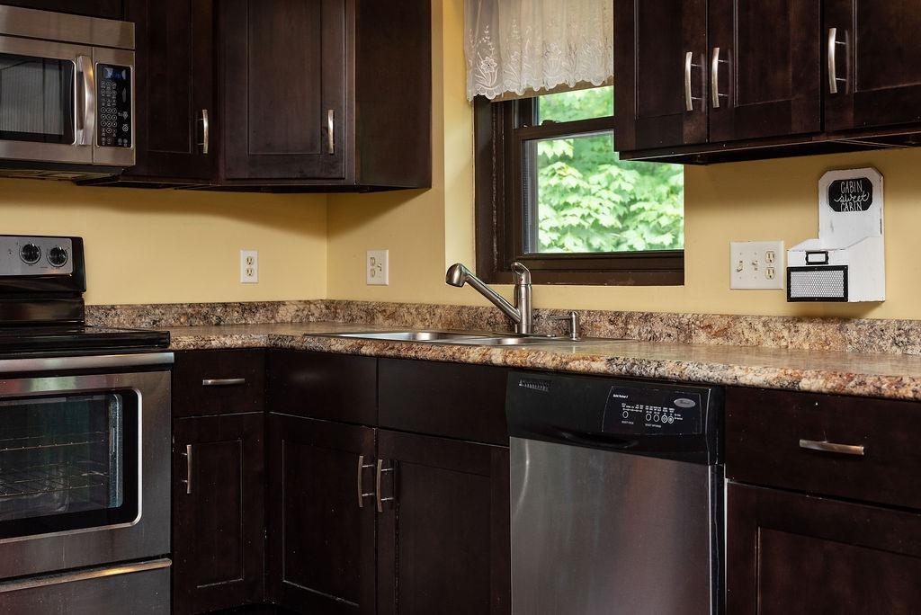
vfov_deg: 27.0
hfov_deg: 39.6
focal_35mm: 50
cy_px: 308
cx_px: 460
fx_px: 1280
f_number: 5.6
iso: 400
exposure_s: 1/60
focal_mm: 50
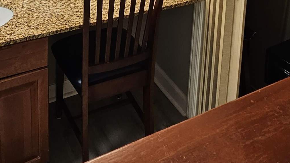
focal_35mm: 43
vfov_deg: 22.1
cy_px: -92
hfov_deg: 47.2
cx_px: 122
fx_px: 331
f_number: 2.2
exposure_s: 1/60
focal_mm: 2.2
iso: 100
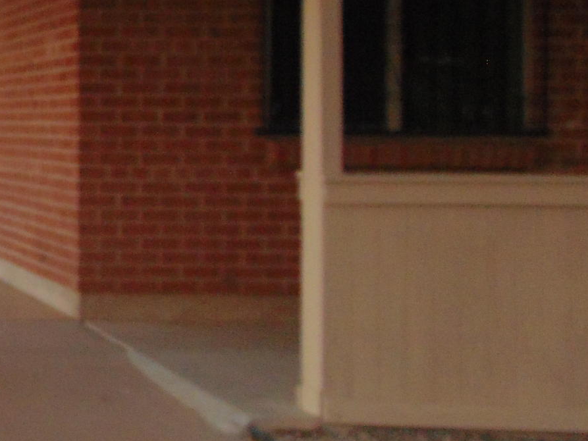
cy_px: 118
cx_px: -355
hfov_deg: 19.5
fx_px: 1427
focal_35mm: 84
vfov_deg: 17.5
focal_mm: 4.5
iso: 200
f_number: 3
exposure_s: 1/30
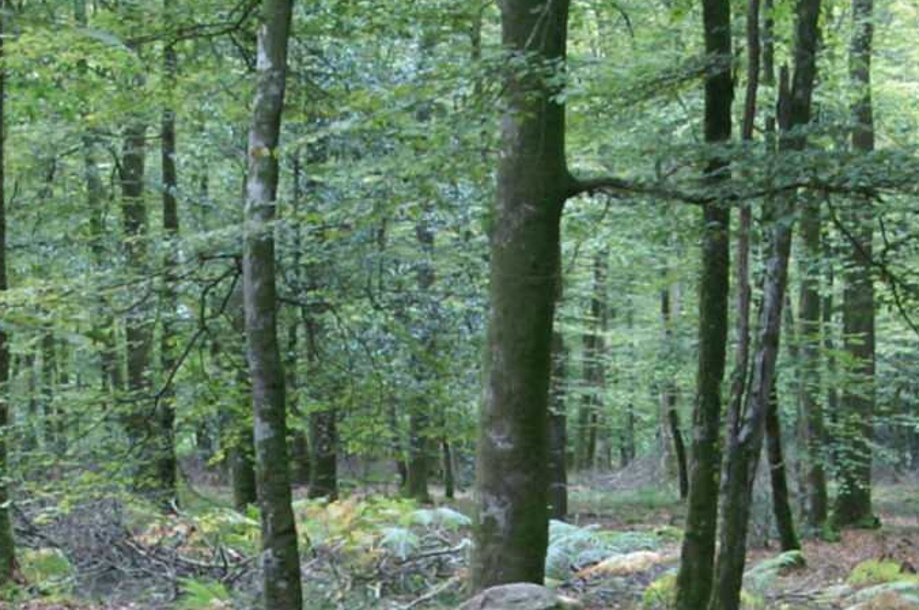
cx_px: 481
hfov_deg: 16.4
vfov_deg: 10.8
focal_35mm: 125
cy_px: 702
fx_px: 3187
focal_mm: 22
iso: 400
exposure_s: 1/50
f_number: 6.3
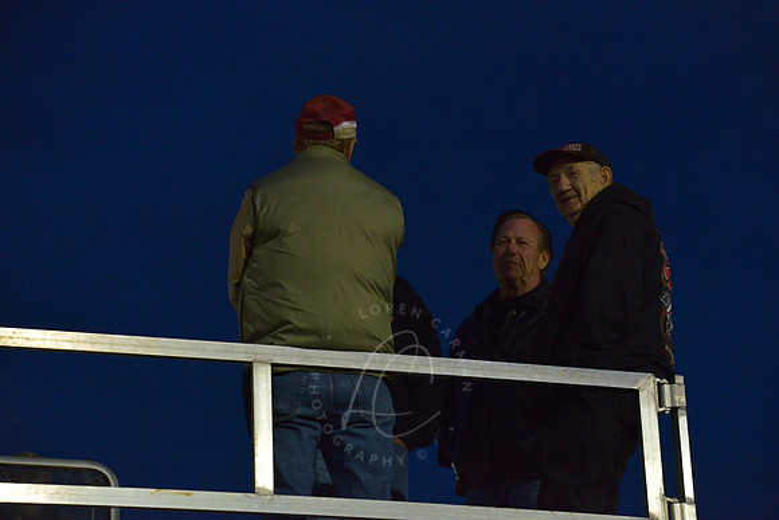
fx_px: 2922
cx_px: 390
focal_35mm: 135
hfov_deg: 15.2
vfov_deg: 10.2
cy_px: 260
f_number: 5
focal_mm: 135
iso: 5000
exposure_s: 1/250
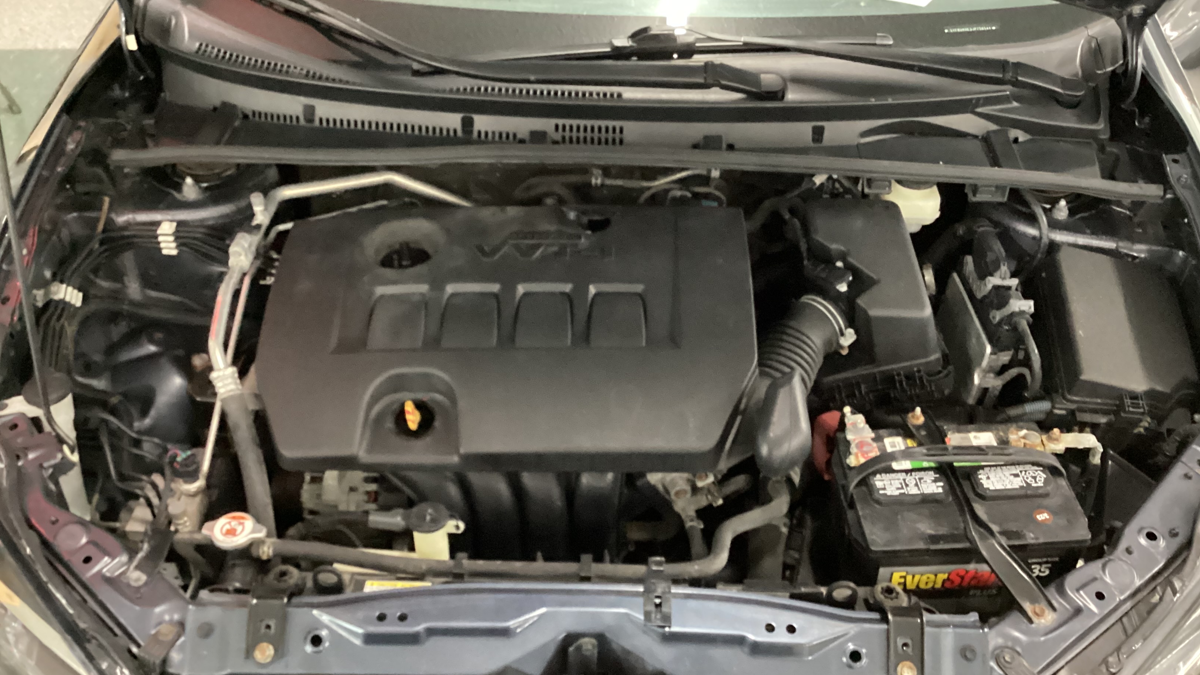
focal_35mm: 34
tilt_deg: -43.2
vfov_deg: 34.6
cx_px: 601
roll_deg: -0.8
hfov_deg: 58.0
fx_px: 1082
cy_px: 376
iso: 800
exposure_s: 1/24
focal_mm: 3.3
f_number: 2.4
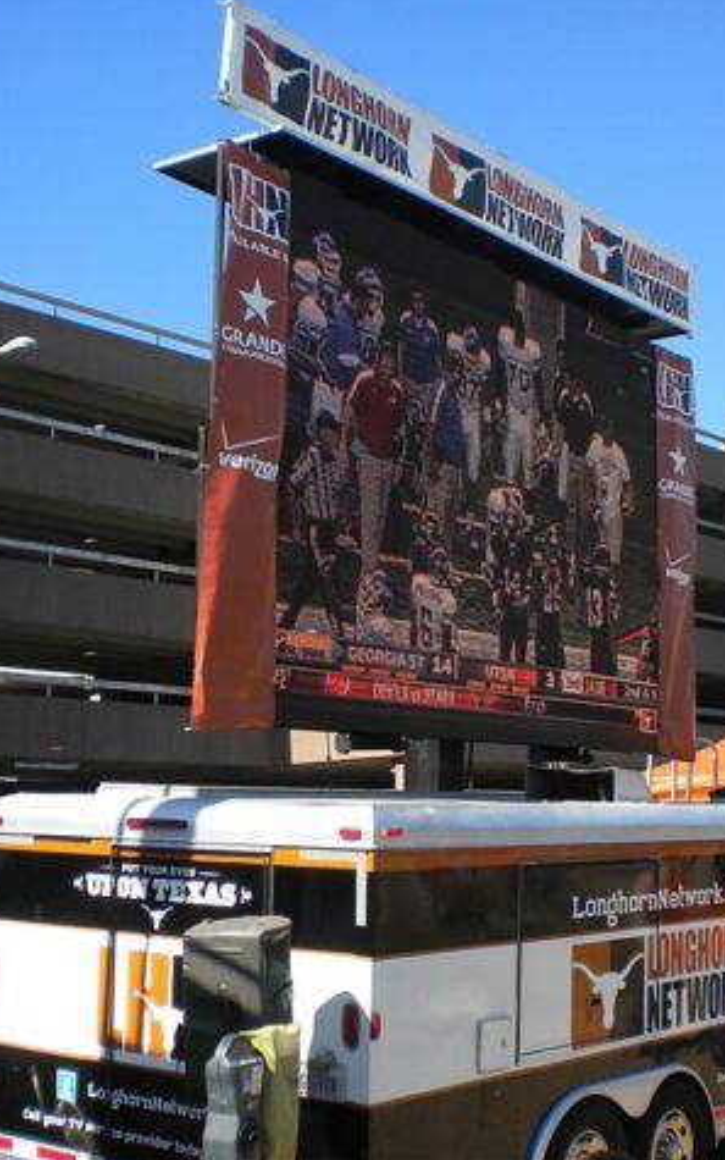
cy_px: 576
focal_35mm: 50
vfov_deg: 40.3
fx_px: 1580
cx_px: 469
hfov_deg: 25.7
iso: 80
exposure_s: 1/463
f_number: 4.6
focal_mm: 6.3
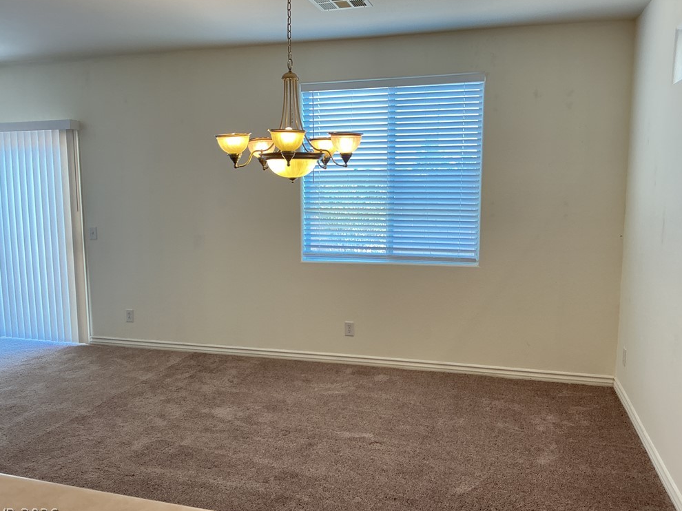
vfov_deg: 46.8
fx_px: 591
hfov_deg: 60.0
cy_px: 261
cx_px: 336
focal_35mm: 30
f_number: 1.8
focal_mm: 3
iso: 64
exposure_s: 1/60
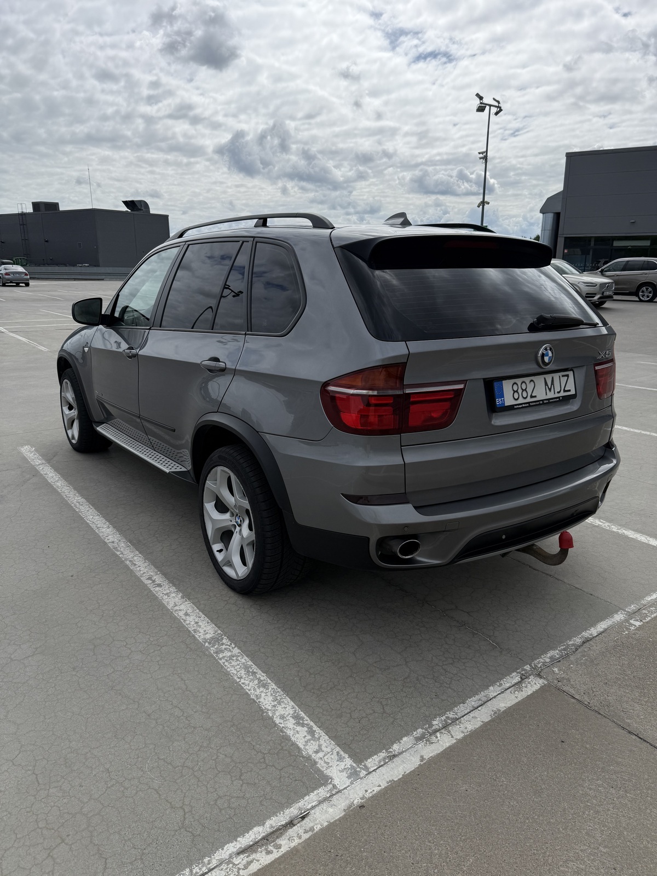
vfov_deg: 71.6
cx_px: 328
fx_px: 607
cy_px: 438
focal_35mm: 24
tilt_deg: -15.6
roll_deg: -0.1
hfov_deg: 56.8
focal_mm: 6.76
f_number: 1.78
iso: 80
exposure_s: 1/10309
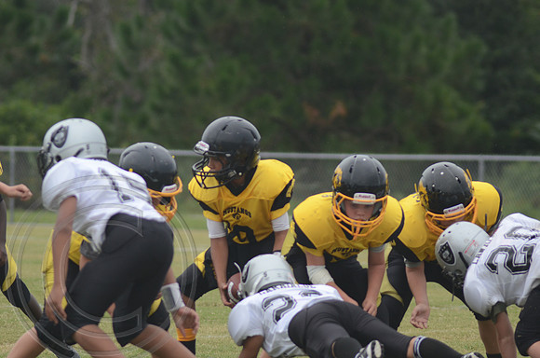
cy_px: 179
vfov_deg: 3.1
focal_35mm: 435
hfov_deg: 4.7
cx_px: 270
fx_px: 6511
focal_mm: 290
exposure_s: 1/800
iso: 400
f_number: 6.3
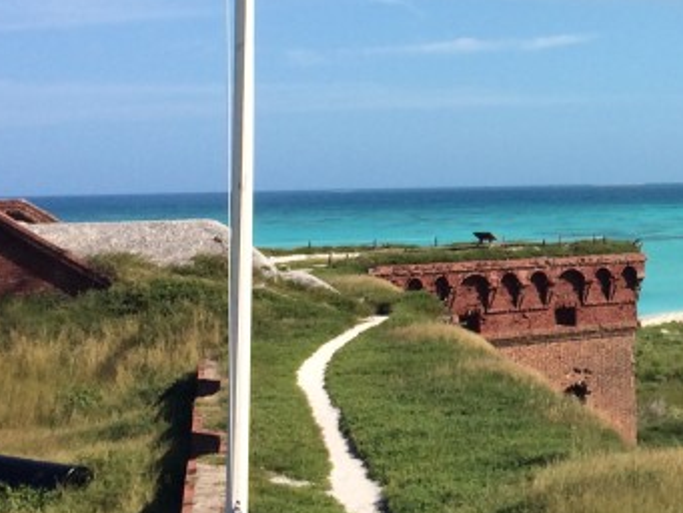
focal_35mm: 87
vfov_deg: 16.7
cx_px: 741
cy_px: 22
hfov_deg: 21.4
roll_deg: +1.8
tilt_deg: +7.1
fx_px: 1717
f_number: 2.2
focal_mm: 4.15
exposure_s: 1/2933
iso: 32
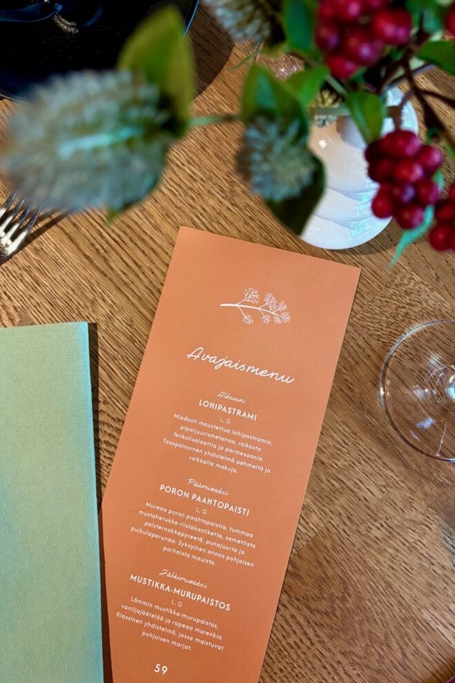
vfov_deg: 65.5
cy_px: 340
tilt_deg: -81.5
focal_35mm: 28
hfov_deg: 46.4
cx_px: 215
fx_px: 531
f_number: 1.6
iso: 400
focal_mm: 5.96
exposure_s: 1/50
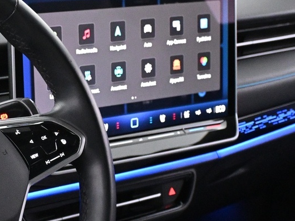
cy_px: 174
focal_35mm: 99
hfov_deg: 18.9
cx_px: -44
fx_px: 845
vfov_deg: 14.8
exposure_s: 1/40
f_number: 4
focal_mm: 22.5
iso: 4000
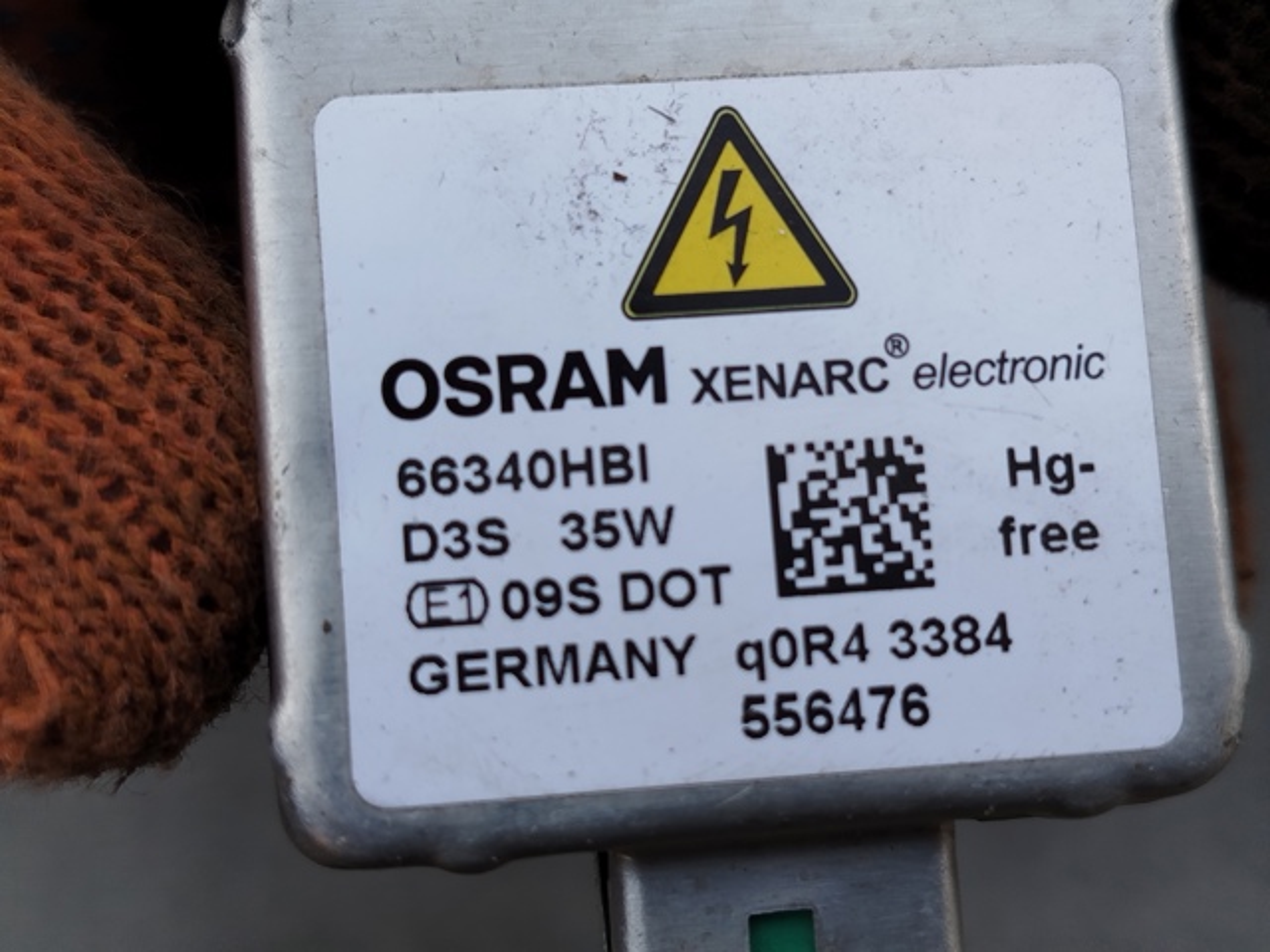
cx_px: 635
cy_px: 476
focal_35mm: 48
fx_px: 1761
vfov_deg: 30.3
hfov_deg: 39.7
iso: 50
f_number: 1.7
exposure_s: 1/132
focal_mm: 5.31
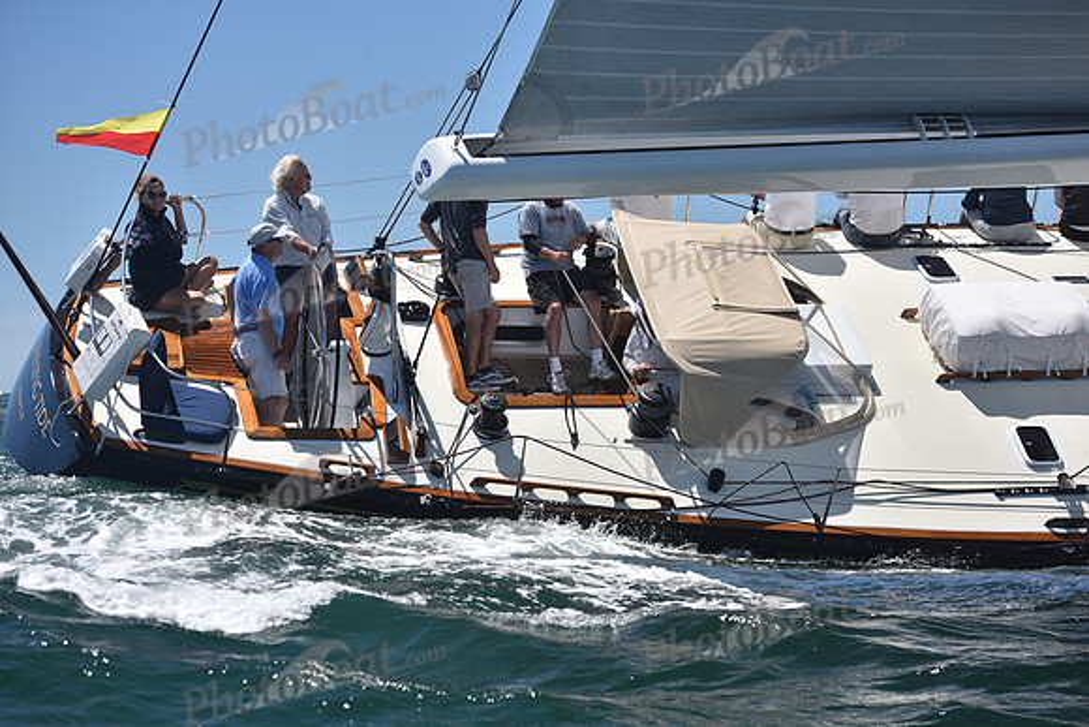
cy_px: 364
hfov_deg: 22.1
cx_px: 544
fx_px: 2784
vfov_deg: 14.9
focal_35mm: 92
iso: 200
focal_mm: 92
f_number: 4.5
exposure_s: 1/1000
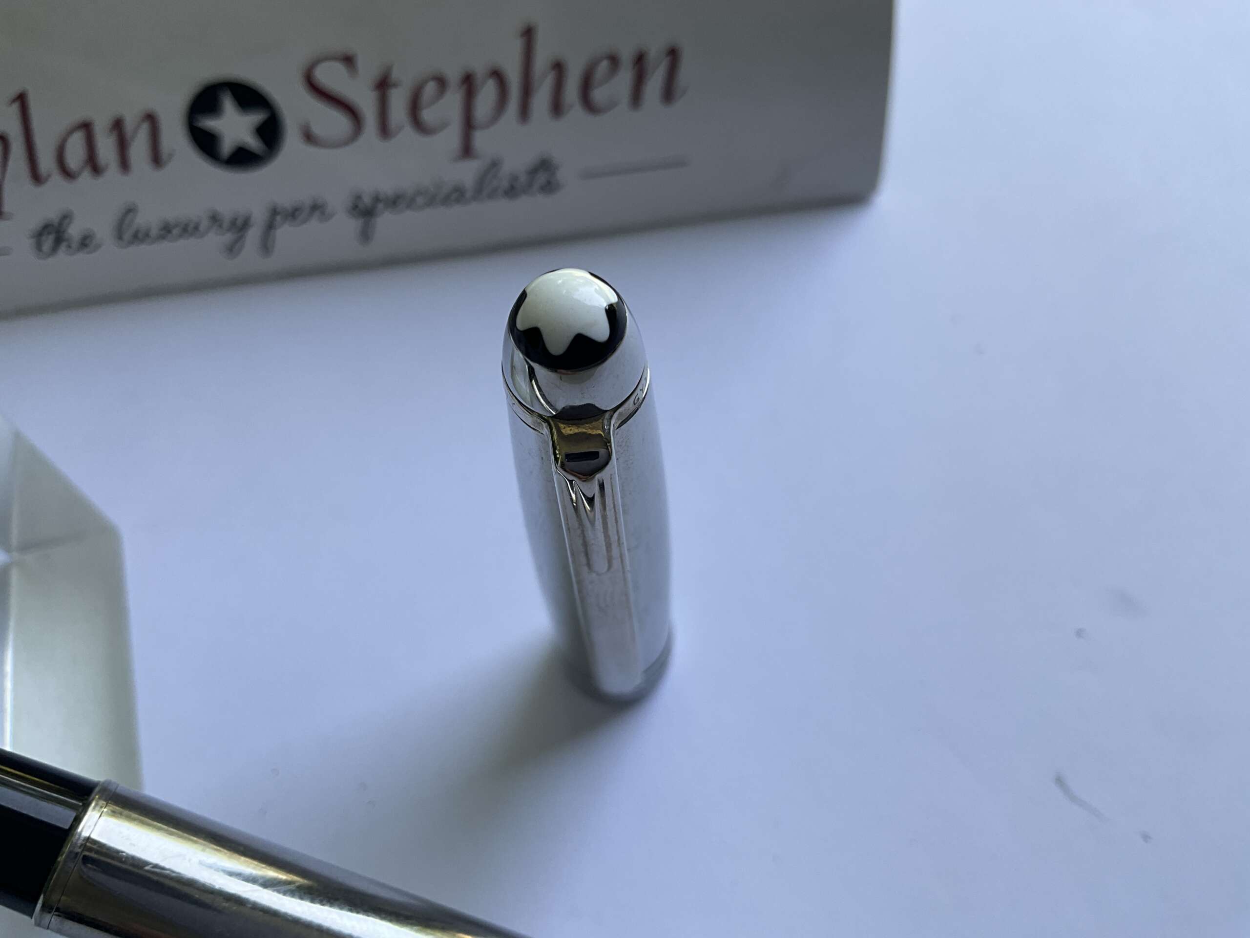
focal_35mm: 29
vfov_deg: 48.2
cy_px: 469
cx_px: 625
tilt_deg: -62.7
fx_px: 1047
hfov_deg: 61.7
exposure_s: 1/122
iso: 20
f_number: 1.8
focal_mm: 3
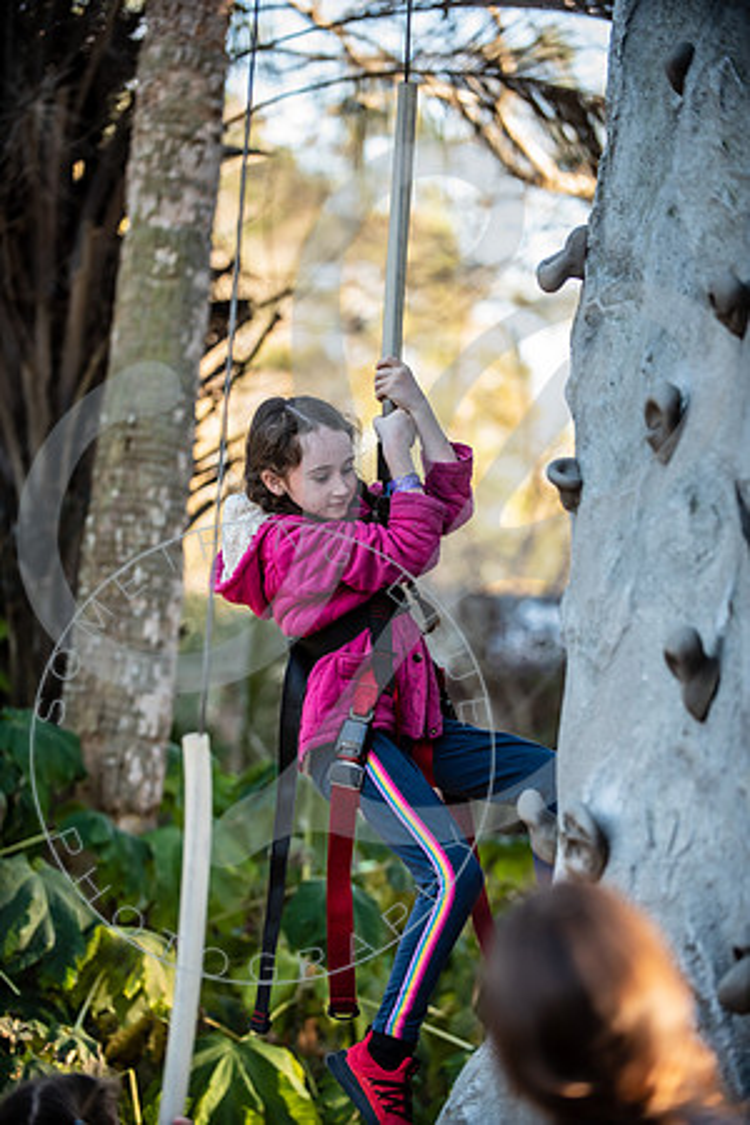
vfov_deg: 18.6
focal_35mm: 110
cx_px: 375
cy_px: 562
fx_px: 3437
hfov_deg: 12.5
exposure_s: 1/250
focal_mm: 110
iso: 320
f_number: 2.8
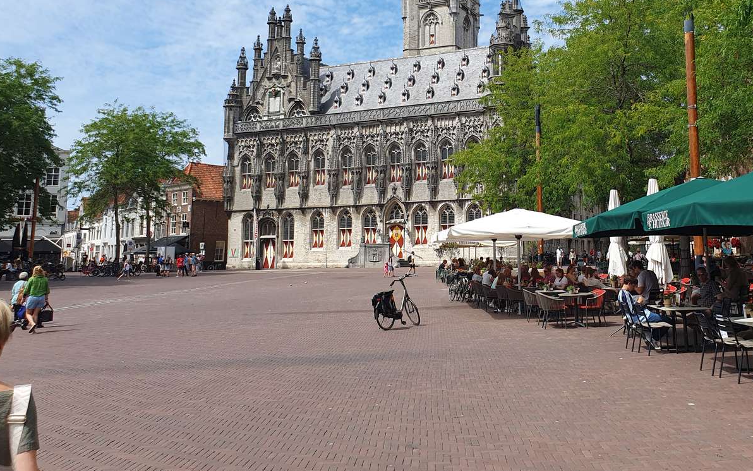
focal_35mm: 37
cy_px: 101
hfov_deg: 52.0
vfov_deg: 33.5
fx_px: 759
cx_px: 489
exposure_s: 1/1416
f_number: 2.4
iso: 50
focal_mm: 4.3
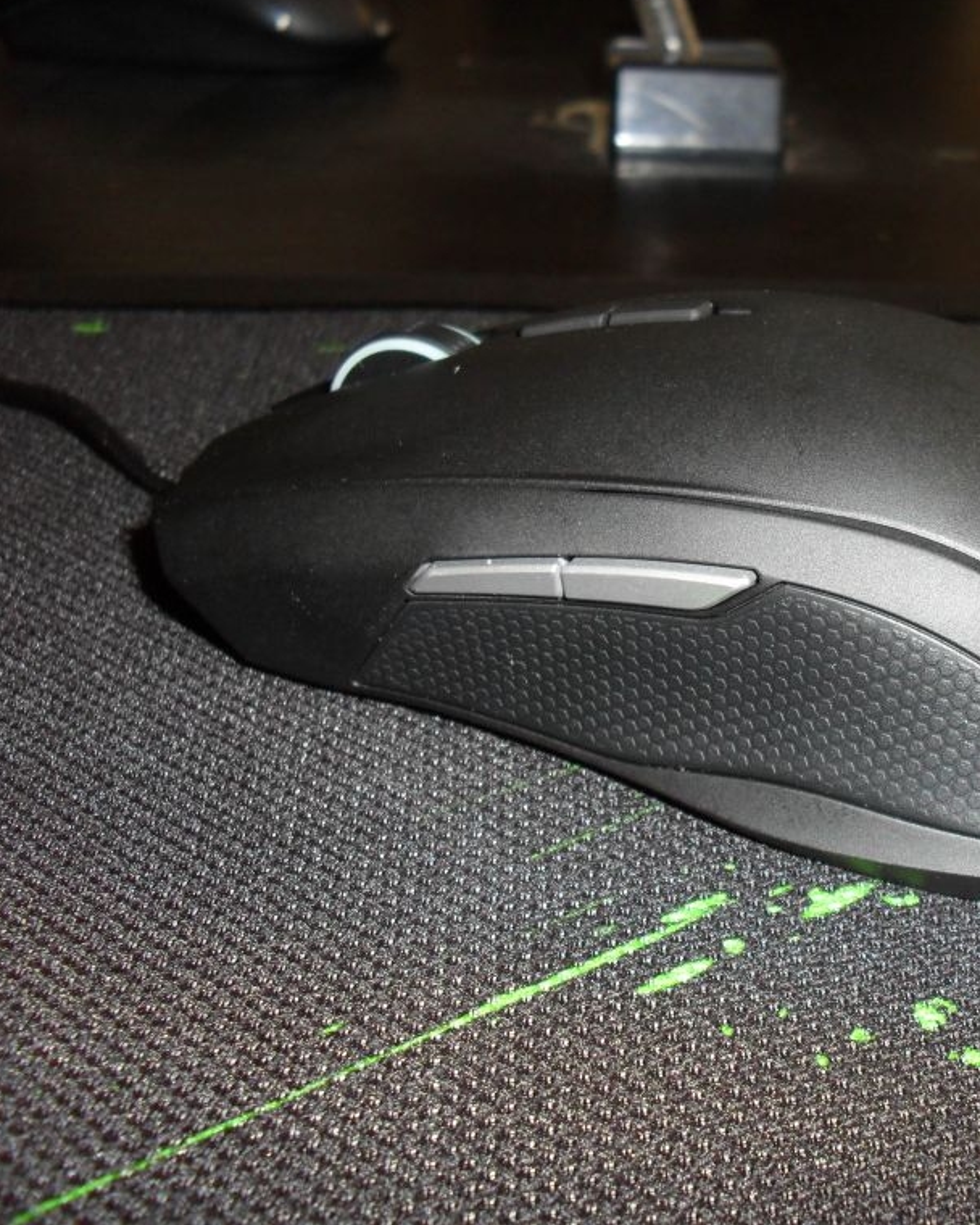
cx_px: 764
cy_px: 608
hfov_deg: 32.0
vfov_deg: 40.3
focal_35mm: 46
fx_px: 1668
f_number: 3.2
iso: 200
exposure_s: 1/45
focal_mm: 6.3
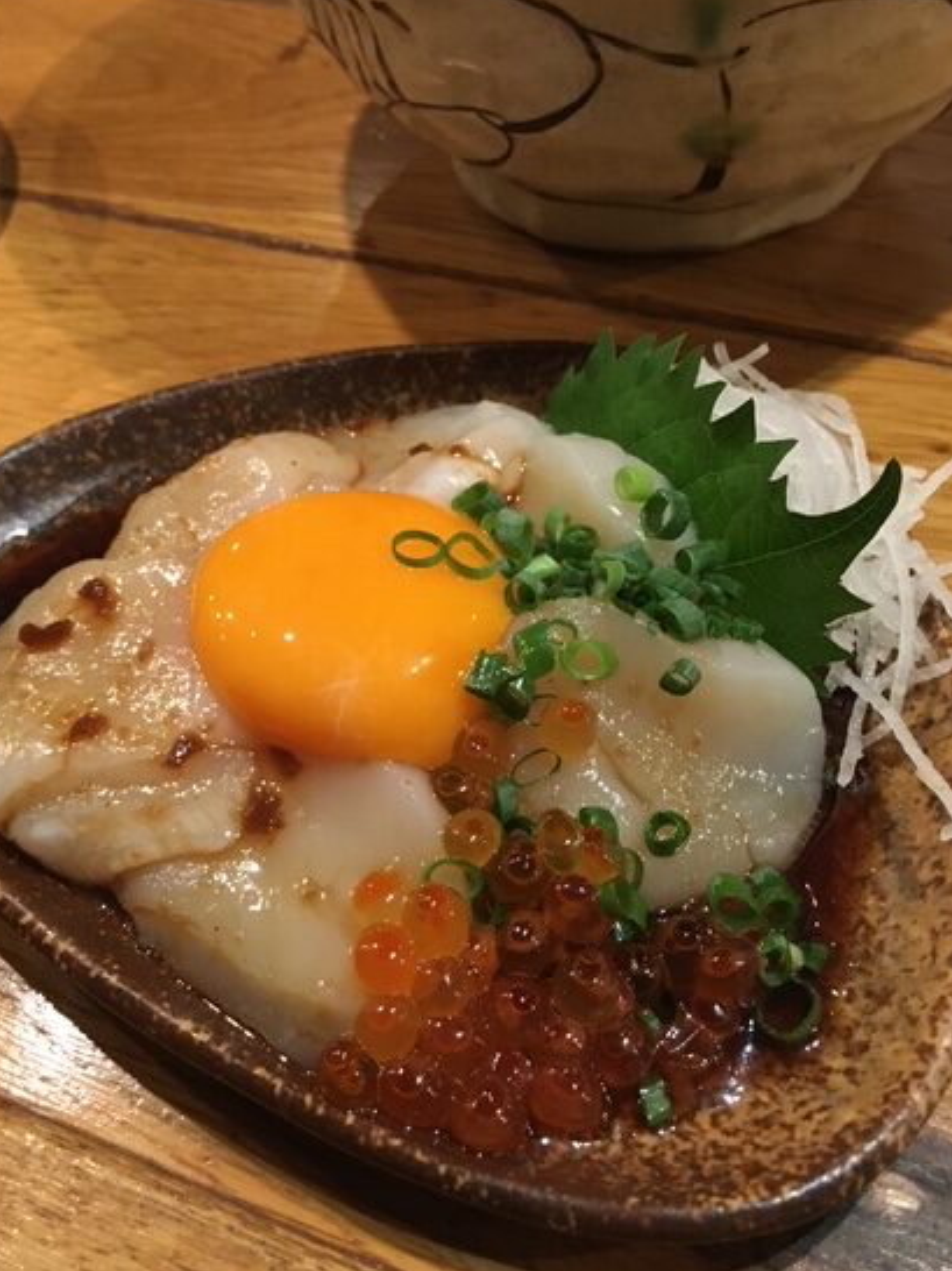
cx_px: 414
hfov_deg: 41.7
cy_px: 642
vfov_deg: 54.0
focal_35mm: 34
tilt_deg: -49.8
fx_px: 1248
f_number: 2.2
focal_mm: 4.15
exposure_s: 1/15
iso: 200
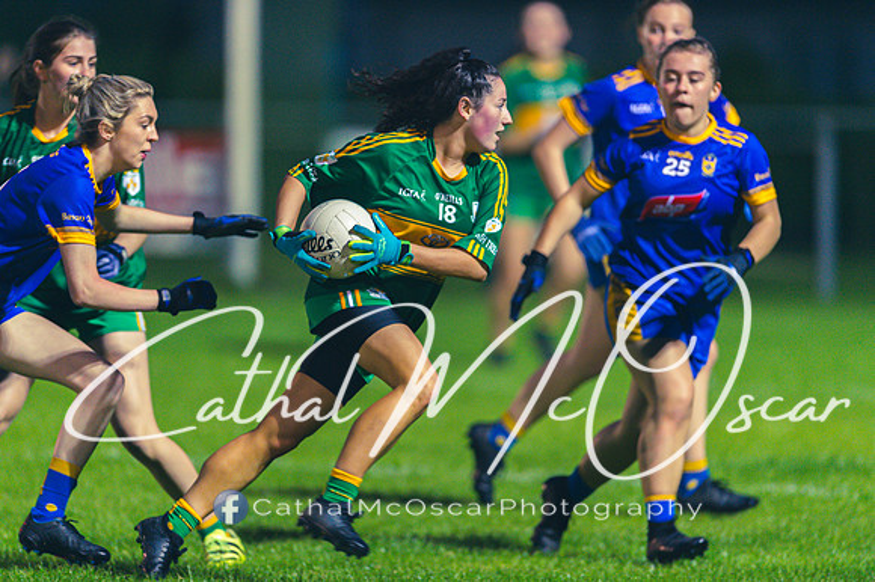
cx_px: 438
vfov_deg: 3.4
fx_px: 9716
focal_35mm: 400
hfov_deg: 5.2
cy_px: 291
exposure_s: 1/500
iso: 5000
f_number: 2.8
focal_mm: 400
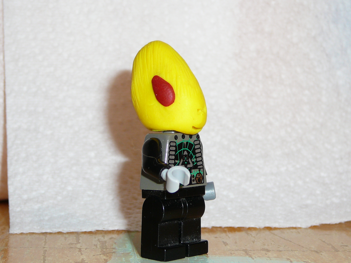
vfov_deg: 16.6
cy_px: 132
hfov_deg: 22.0
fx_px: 902
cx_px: 176
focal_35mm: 89
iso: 80
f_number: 3.7
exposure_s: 1/30
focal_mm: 10.5
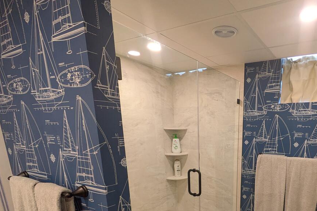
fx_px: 211
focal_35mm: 24
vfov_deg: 49.2
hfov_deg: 70.4
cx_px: 224
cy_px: 177
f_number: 2.2
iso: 240
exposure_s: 1/60
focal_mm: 1.83
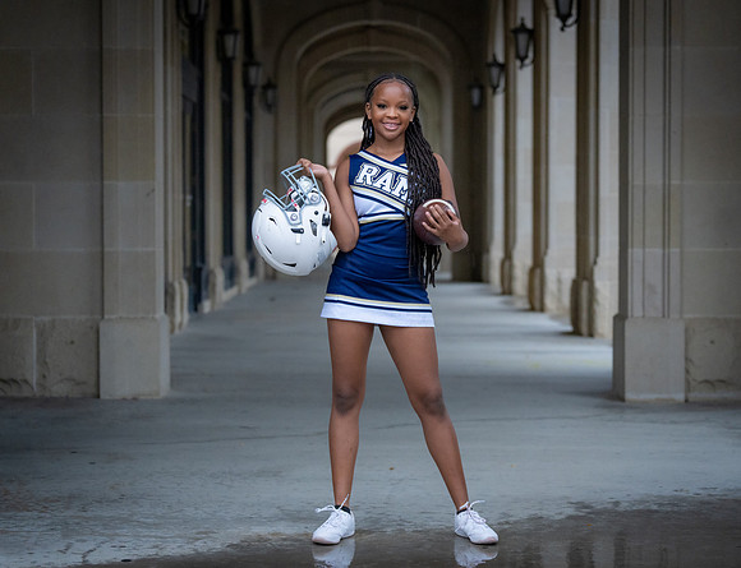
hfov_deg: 24.2
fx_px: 1725
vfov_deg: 18.7
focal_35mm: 80
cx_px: 381
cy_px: 293
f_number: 2.8
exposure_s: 1/250
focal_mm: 70
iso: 2500
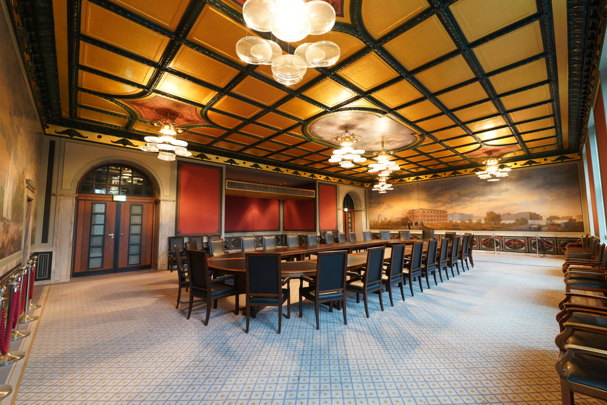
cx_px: 304
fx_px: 236
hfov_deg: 104.3
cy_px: 202
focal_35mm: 14
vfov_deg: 81.2
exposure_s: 2
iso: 200
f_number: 7.1
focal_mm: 14
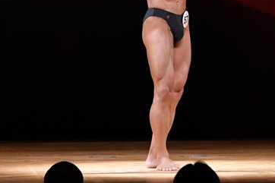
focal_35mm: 432
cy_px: 33
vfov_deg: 3.2
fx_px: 3298
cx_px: 118
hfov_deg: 4.8
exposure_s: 1/400
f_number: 5.6
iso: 4000
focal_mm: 135
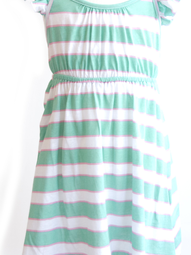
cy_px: 90
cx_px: 109
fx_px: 853
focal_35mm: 116
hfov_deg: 12.8
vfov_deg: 16.9
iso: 500
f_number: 4.5
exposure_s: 1/60
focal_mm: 44
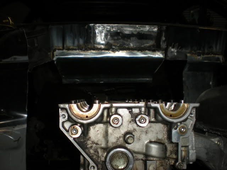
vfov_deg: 37.7
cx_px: 114
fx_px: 249
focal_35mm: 38
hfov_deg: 49.0
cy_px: 85
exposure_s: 1/60
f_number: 3.1
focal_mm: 6.3
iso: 64
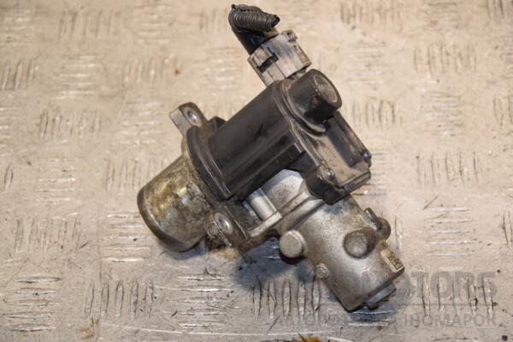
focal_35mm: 112
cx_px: 256
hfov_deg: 18.2
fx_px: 1603
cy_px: 171
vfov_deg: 12.2
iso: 800
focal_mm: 75
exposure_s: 1/200
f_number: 6.3
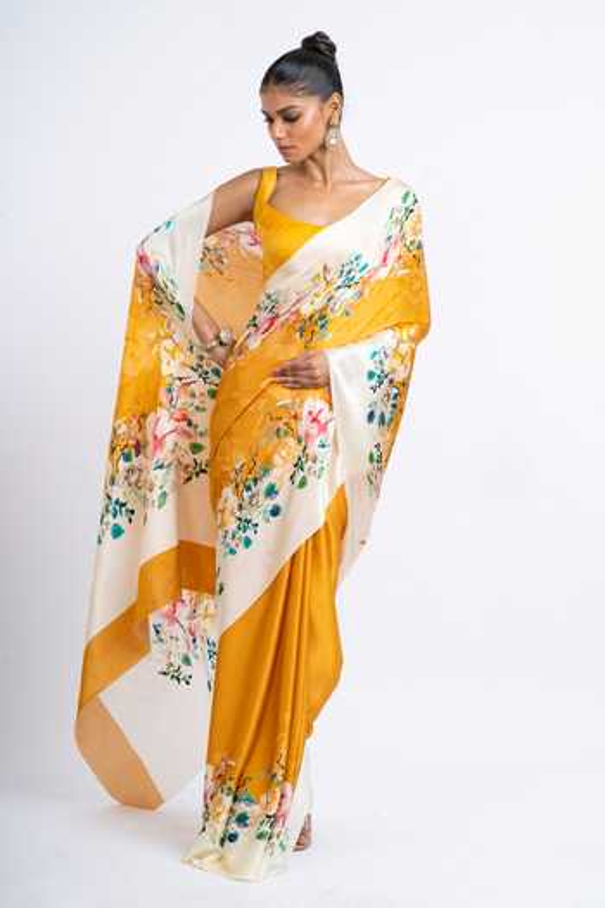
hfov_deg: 16.1
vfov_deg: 23.9
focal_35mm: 85
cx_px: 302
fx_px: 2143
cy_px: 454
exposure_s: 1/160
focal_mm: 85
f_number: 13
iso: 200
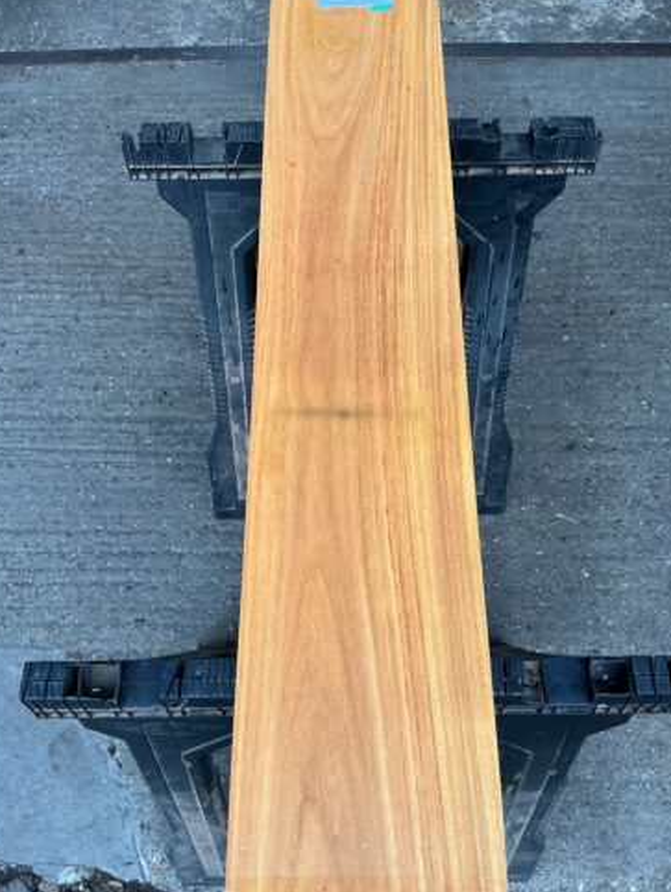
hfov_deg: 44.2
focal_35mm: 32
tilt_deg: -64.3
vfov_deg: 56.8
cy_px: 440
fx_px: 826
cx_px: 344
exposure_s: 1/100
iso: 64
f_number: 1.8
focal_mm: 3
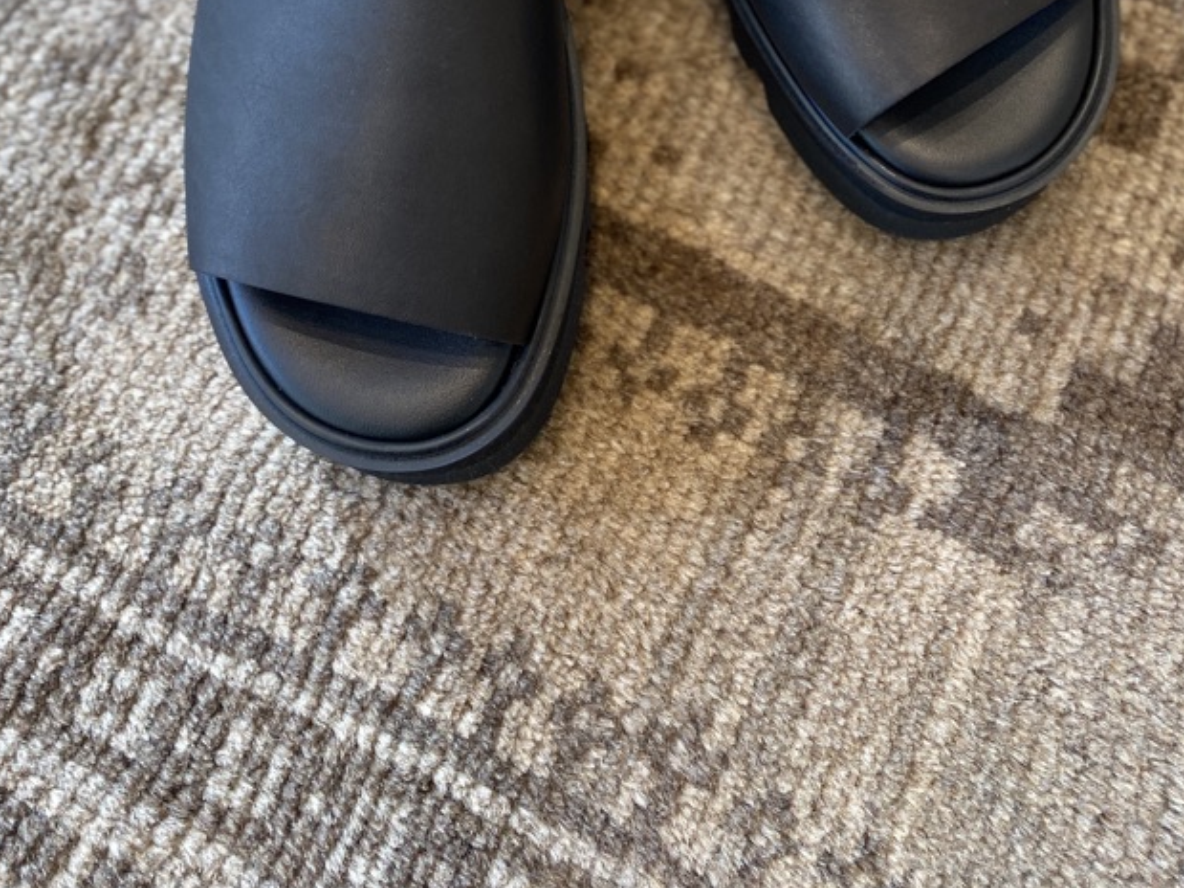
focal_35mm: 43
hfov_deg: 43.8
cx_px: 620
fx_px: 1470
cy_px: -54
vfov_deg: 30.5
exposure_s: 1/60
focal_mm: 4.25
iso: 100
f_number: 1.8
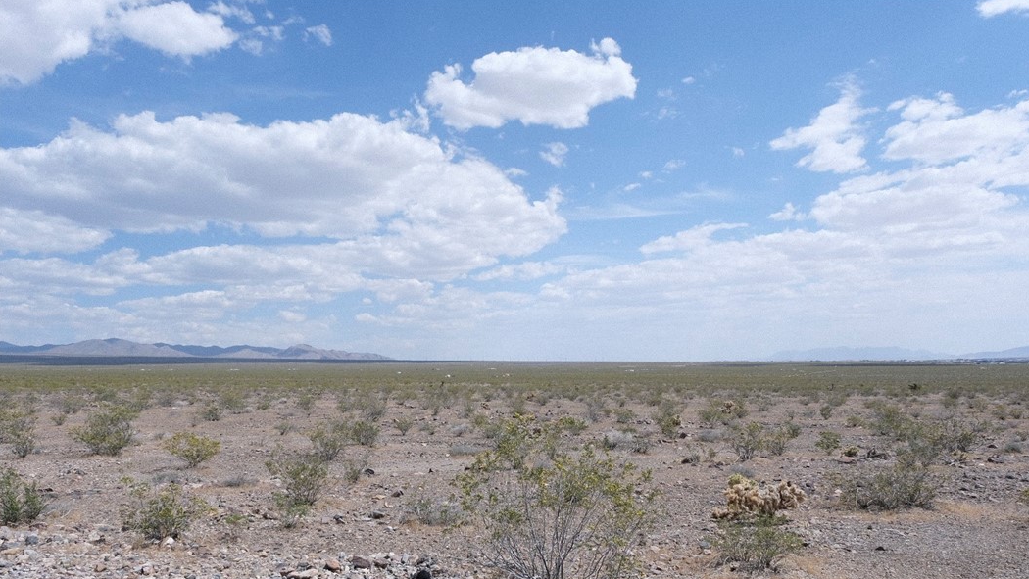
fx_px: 710
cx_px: 530
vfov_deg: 44.2
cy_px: 349
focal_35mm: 26
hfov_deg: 71.9
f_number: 7.1
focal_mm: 16
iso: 160
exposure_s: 1/450
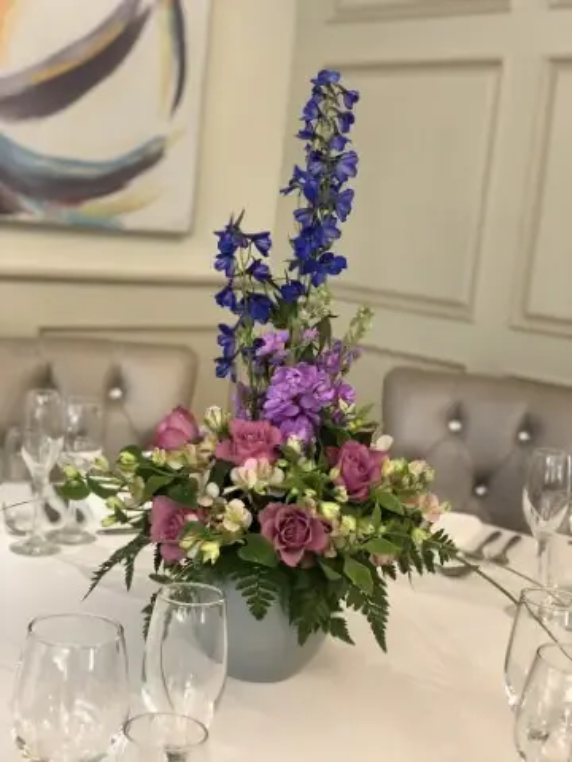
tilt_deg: -7.6
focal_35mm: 52
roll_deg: -5.0
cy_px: 381
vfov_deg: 36.8
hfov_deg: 28.0
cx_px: 286
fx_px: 1146
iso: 160
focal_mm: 6
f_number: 2.4
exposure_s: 1/17
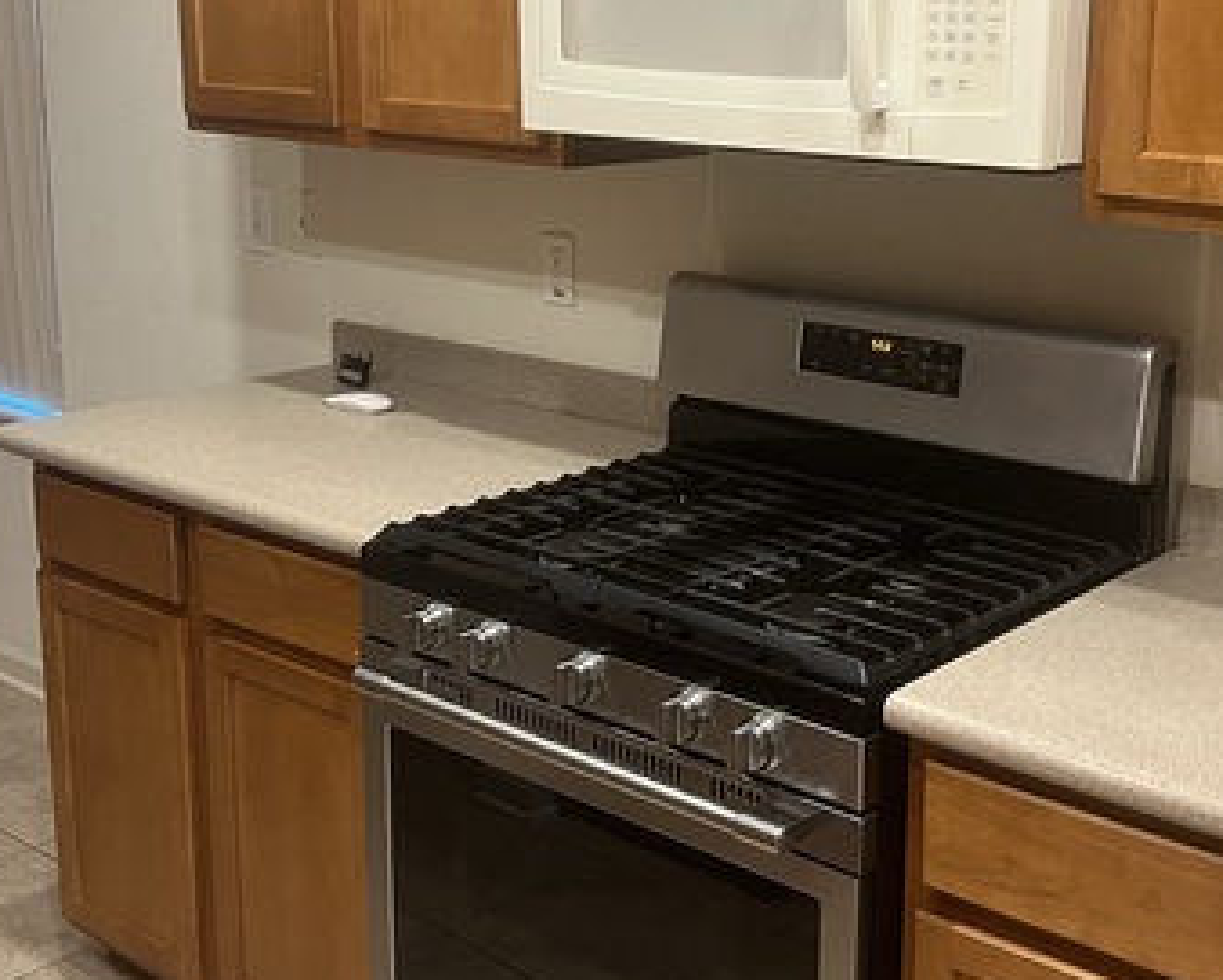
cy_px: 365
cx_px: 689
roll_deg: +0.7
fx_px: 1811
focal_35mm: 50
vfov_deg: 30.2
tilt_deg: -11.5
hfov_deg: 37.3
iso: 200
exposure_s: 1/60
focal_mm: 5.7
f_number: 1.5
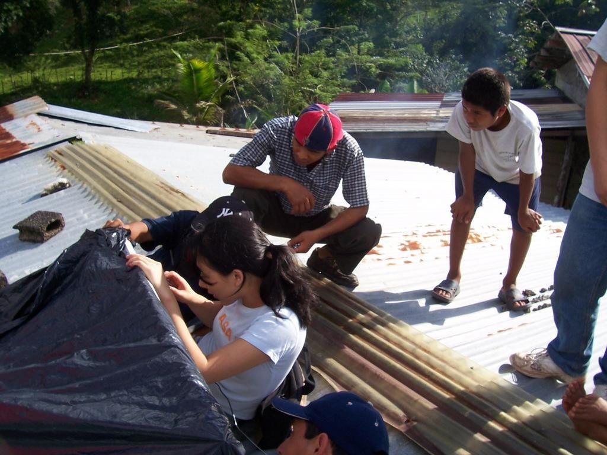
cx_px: 304
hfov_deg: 54.0
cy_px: 228
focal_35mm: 34
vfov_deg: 41.8
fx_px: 596
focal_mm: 5.6
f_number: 5.6
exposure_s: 1/350
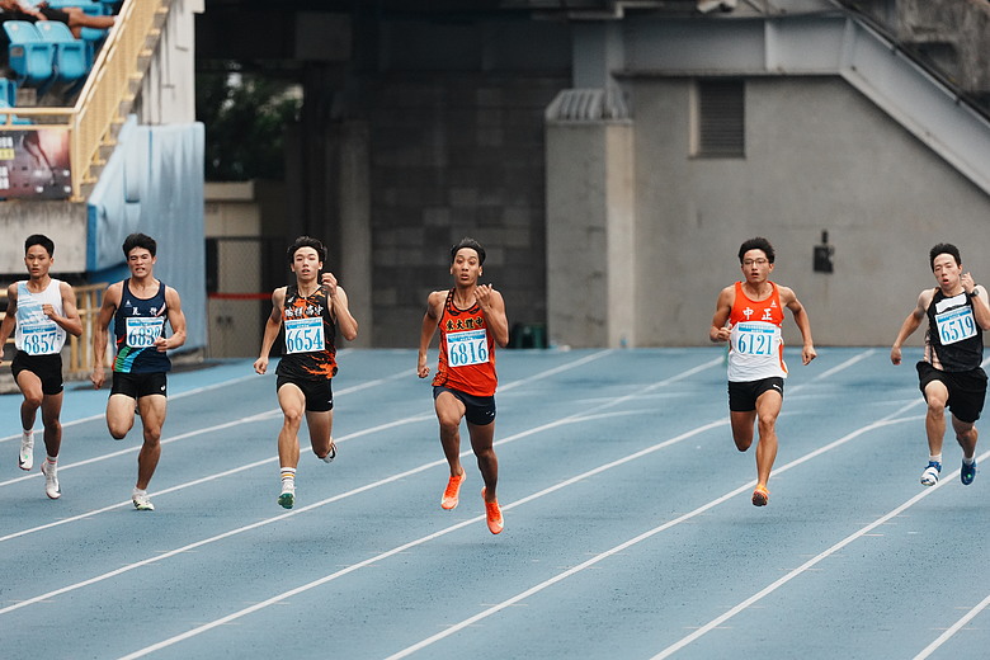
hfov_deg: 3.4
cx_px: 495
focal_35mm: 600
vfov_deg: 2.3
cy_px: 330
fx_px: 16499
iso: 3200
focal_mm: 600
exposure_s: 1/1250
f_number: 6.3
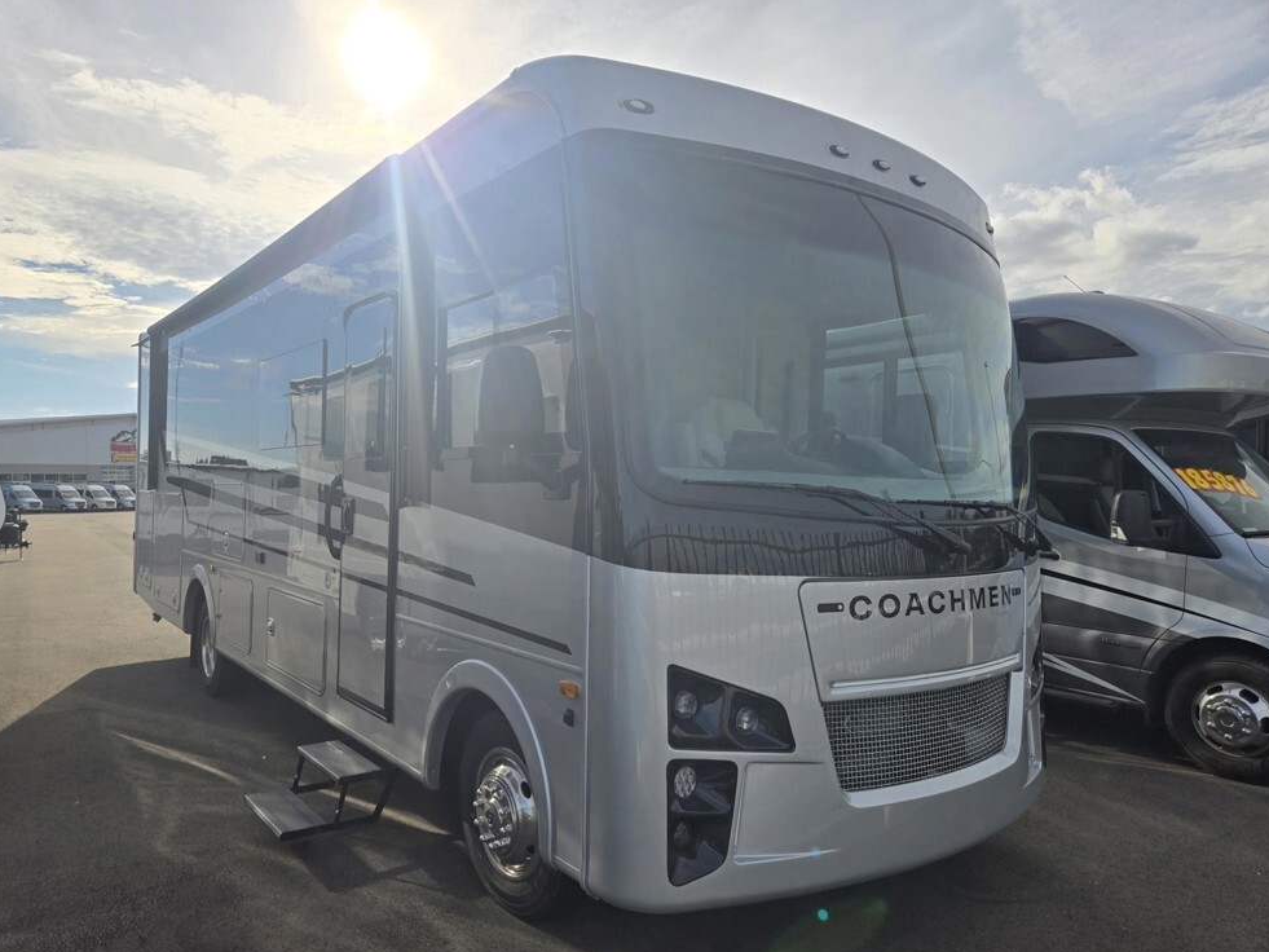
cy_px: 493
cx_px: 613
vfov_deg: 56.8
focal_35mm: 24
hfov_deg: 71.6
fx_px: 880
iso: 25
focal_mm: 5.4
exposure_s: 1/3988
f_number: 1.8
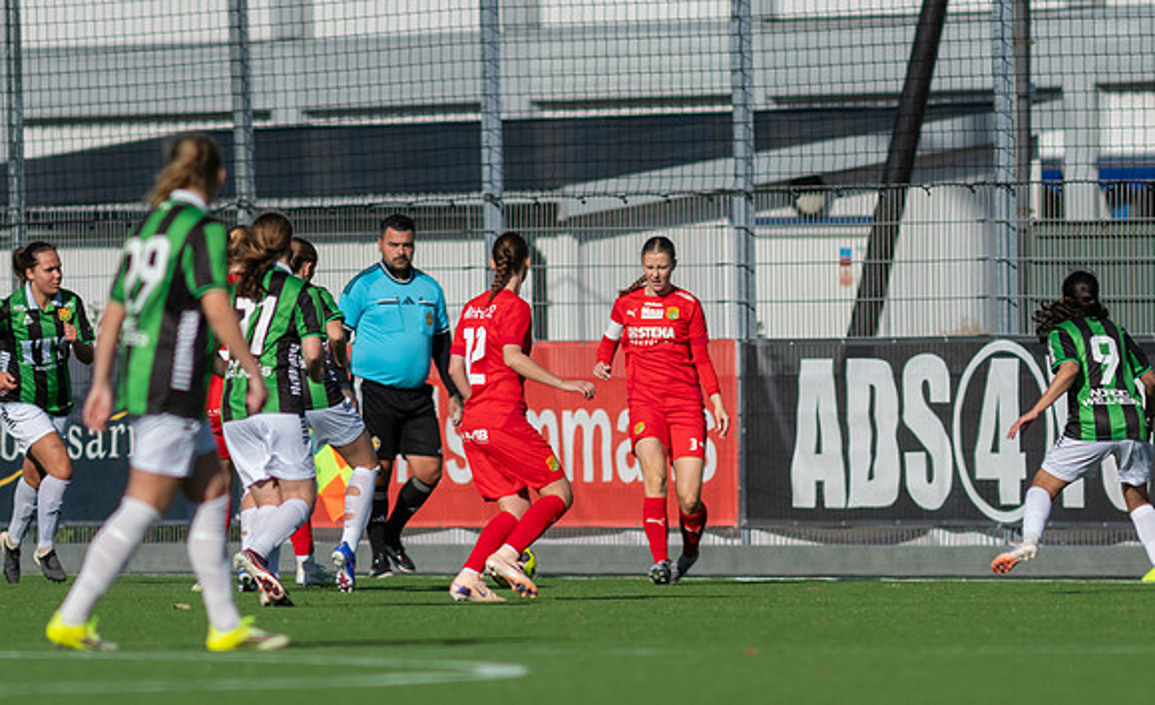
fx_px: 21536
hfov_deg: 3.1
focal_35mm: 689
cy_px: 431
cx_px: 646
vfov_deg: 1.9
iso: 100
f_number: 3.2
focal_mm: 300
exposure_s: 1/2000
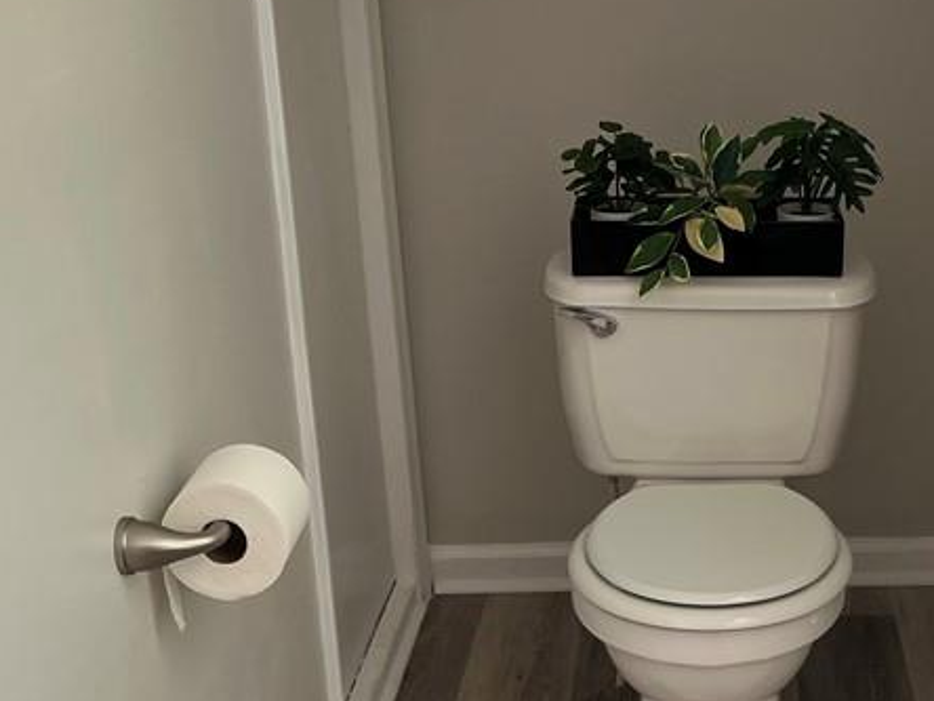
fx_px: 1619
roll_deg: +0.3
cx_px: 768
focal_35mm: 60
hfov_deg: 31.2
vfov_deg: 24.2
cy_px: 507
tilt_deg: -21.3
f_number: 1.6
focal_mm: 5.1
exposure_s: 1/120
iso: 100
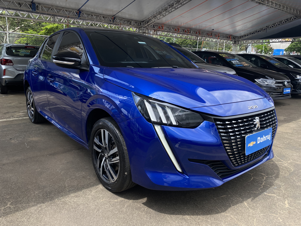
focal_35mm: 26
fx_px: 226
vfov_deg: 53.1
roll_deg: -1.3
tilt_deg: -12.6
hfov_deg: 67.3
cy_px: 113
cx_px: 150
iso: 32
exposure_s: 1/772
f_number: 1.8
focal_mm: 4.25
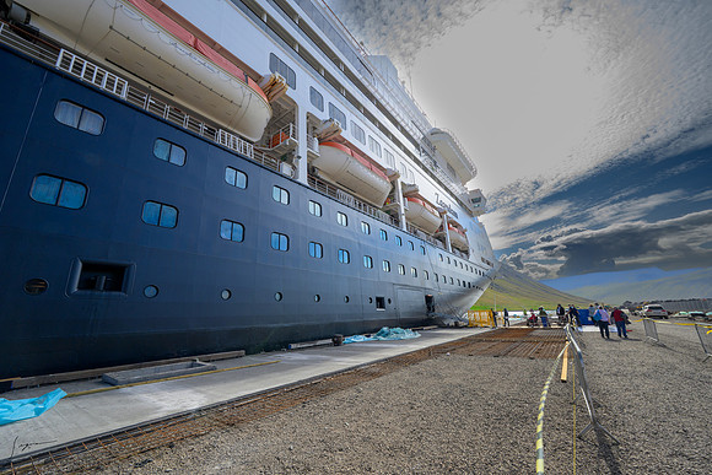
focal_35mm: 14
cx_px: 356
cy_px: 238
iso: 320
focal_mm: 14
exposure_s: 1/50
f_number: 16
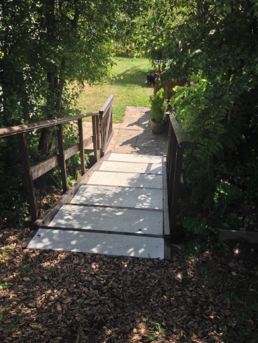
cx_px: 129
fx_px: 328
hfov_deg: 42.9
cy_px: 172
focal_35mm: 33
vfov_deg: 55.4
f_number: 2.4
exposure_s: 1/602
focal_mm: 4.12
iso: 50
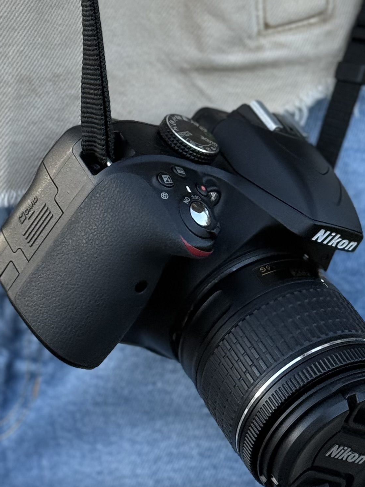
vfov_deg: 14.8
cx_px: 162
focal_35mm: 131
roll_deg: -0.5
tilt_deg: -6.7
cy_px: -12
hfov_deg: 11.3
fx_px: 1841
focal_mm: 6.76
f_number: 1.78
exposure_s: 1/121
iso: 80
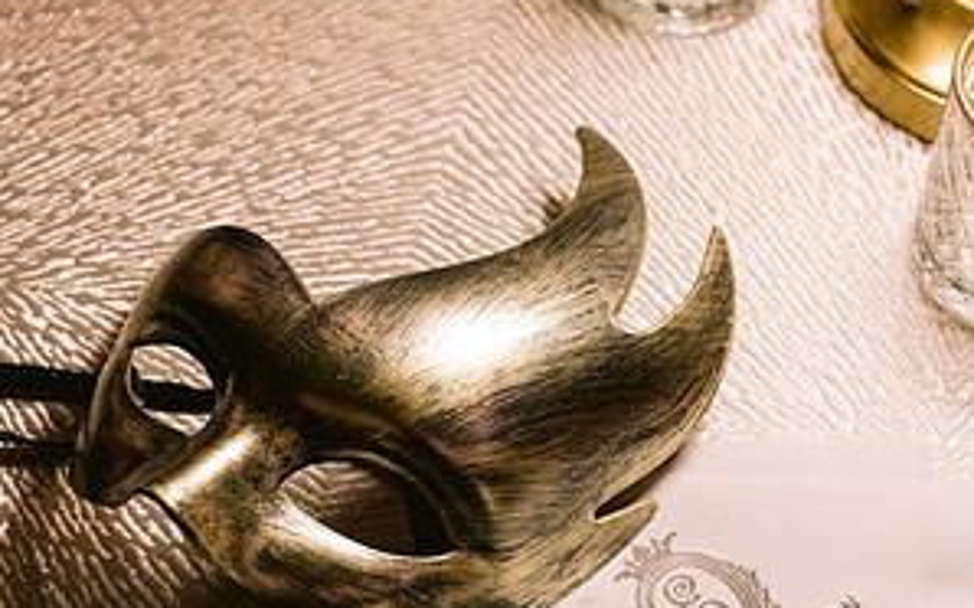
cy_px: 487
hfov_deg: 26.8
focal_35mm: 77
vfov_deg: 16.8
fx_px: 2043
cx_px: 487
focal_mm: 50
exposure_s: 1/80
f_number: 5
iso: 4000
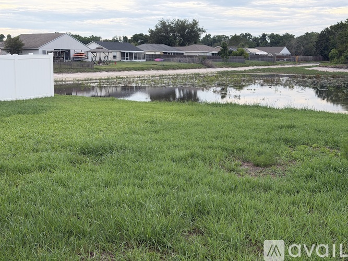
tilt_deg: -7.6
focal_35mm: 48
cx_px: 174
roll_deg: +0.5
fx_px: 482
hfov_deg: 39.7
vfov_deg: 30.3
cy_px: 130
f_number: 1.78
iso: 80
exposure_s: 1/592
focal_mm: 6.76
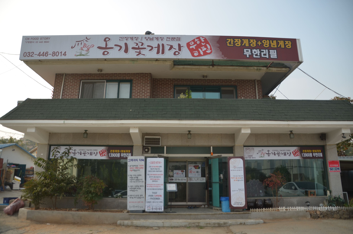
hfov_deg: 73.9
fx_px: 235
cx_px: 176
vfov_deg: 52.9
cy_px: 117
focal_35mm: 24
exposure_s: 1/640
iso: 100
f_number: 3.5
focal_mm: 16
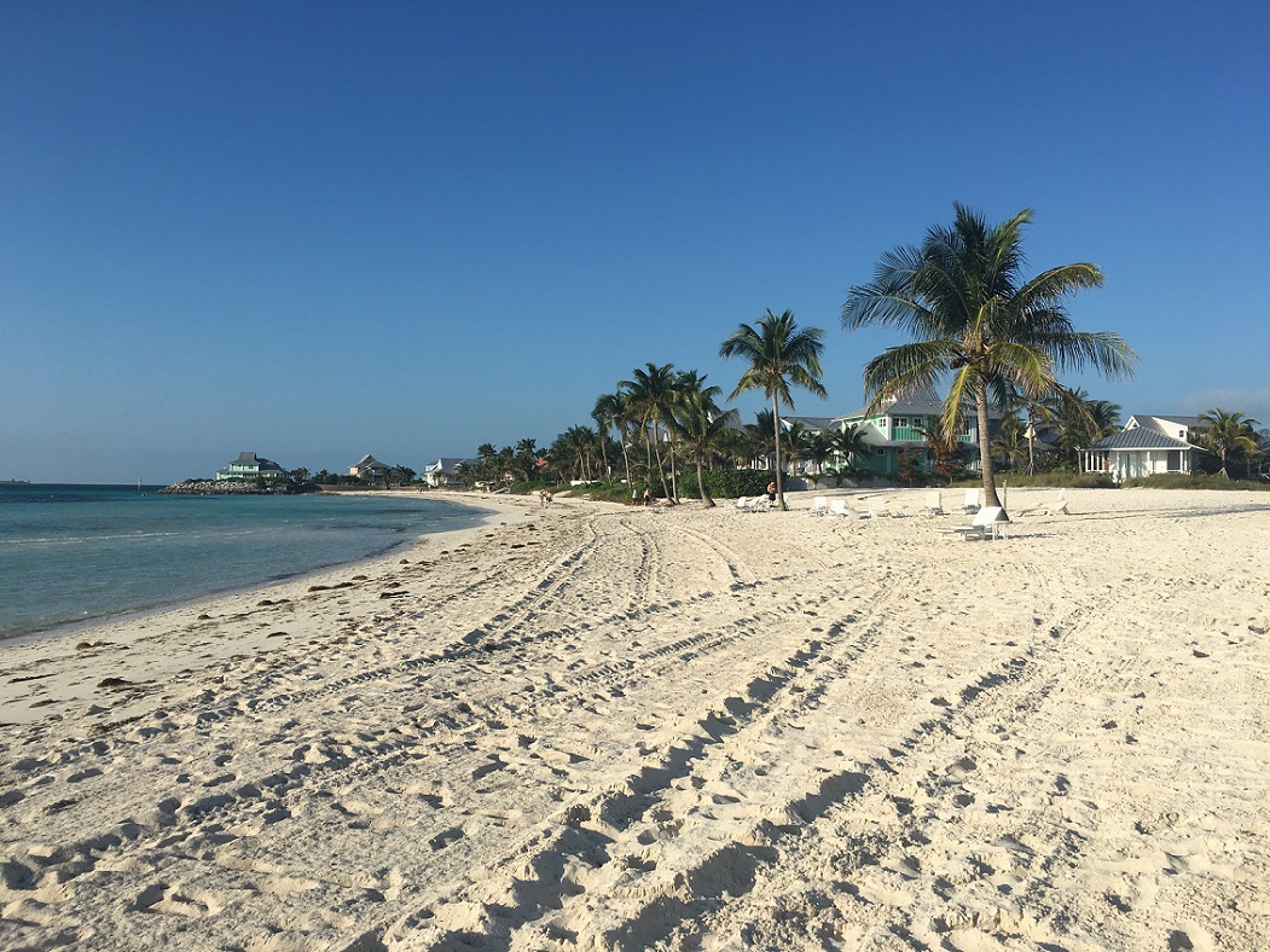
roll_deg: -1.6
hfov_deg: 61.7
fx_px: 1064
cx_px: 635
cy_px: 476
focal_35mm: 29
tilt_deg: +3.0
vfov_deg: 48.2
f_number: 2.2
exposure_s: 1/2849
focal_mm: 4.15
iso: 25
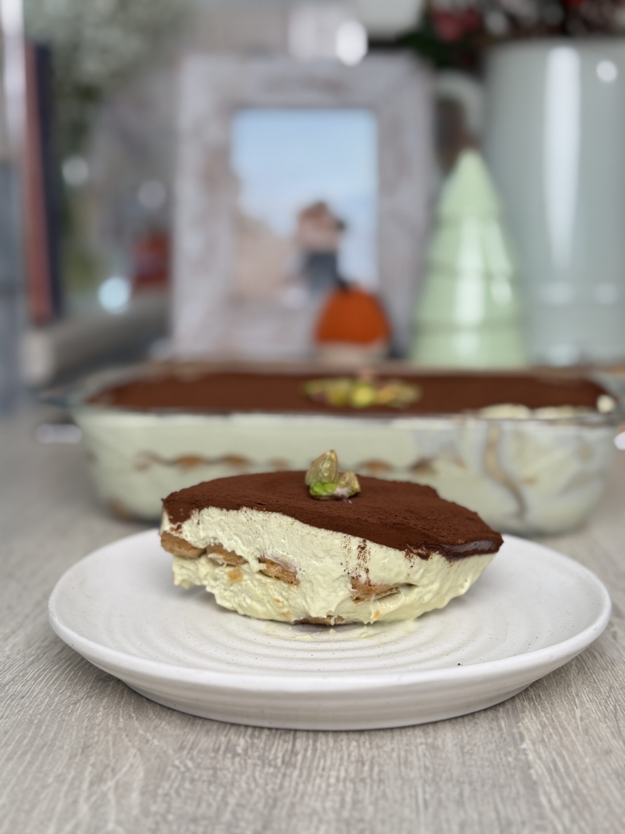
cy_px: 417
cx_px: 312
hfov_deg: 30.3
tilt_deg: -8.7
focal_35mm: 48
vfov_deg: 39.7
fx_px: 1156
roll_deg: -0.2
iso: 50
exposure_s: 1/183
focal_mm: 6.76
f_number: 1.78
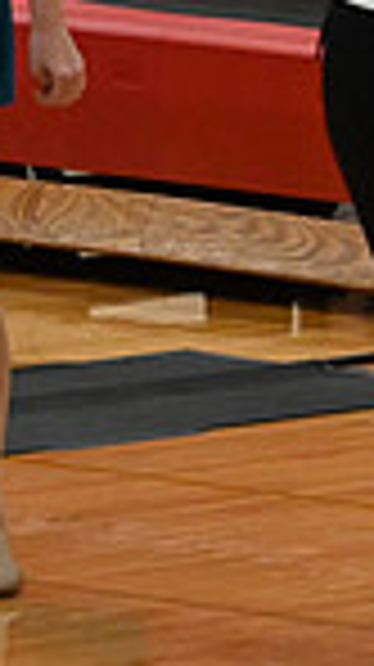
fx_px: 18996
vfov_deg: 2.0
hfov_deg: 1.1
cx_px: -847
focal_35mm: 1075
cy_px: -191
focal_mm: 175
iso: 5000
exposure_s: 1/400
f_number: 4
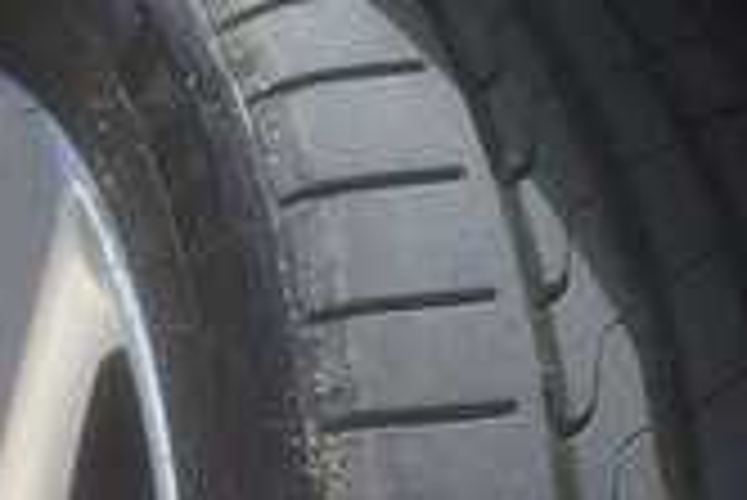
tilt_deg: -28.7
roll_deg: -10.2
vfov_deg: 14.2
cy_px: 757
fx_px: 1869
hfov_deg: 22.3
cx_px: 144
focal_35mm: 90
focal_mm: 4.15
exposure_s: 1/297
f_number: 2.2
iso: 32
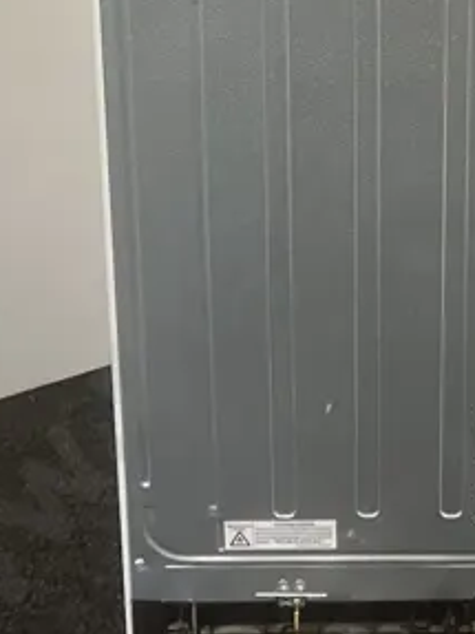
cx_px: 541
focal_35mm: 100
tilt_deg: -18.8
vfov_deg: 18.4
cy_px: -161
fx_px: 1831
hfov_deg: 14.4
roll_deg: -2.5
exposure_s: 1/50
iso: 200
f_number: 1.8
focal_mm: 3.99
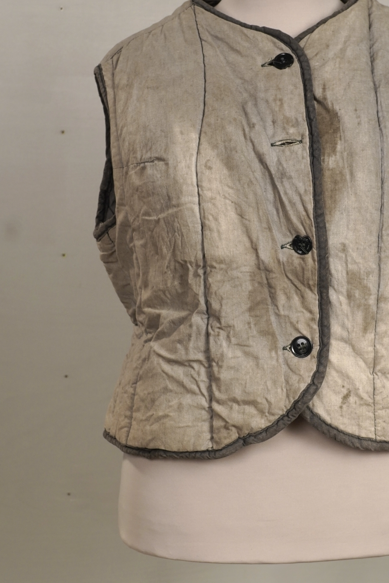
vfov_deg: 28.8
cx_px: 278
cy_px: 276
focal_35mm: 70
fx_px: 1134
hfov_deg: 19.4
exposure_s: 1/25
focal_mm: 32
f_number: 8
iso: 250
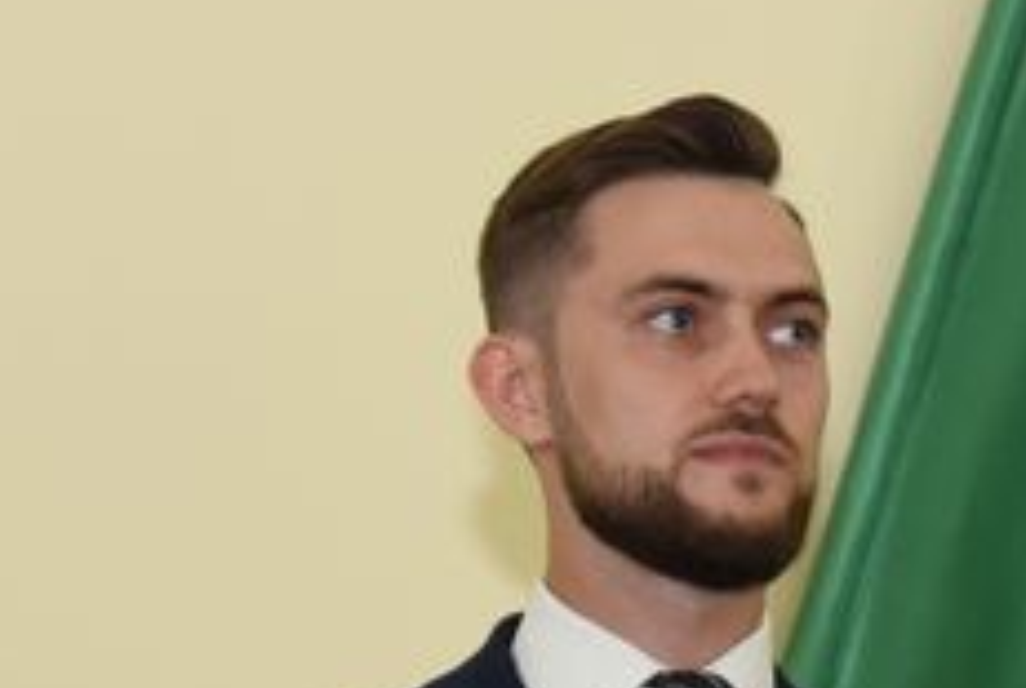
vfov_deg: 5.7
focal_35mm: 242
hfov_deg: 8.5
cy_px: 806
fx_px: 6910
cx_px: 746
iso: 1000
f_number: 4
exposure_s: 1/200
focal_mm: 40
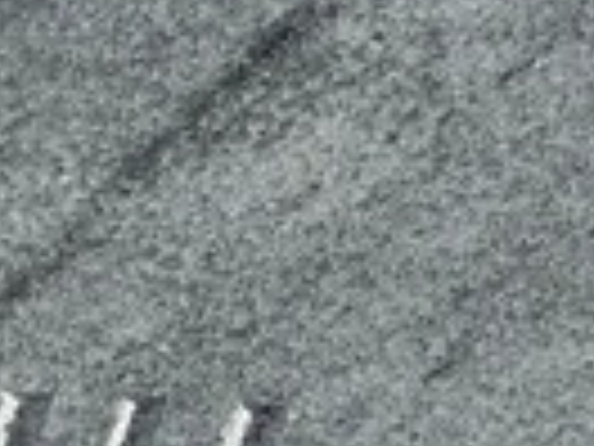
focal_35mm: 316
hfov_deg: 6.0
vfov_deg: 4.7
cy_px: 707
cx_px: -882
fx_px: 5422
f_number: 2
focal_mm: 6
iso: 20
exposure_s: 1/922
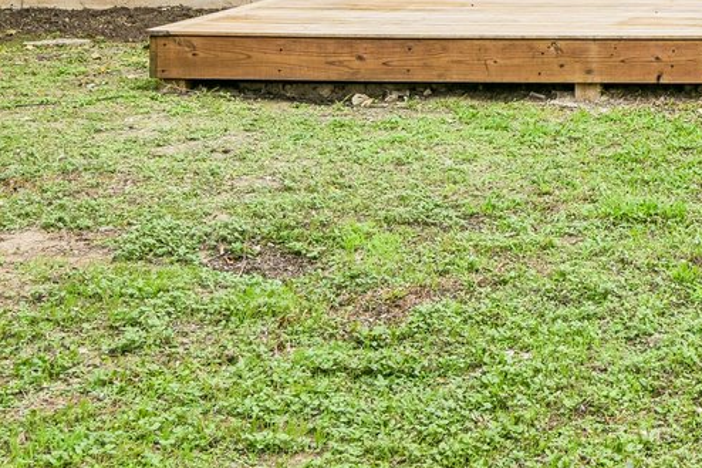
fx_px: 1696
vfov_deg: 14.9
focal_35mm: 87
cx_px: 901
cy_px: -169
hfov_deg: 21.3
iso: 100
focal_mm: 21
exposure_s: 1/180
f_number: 6.7
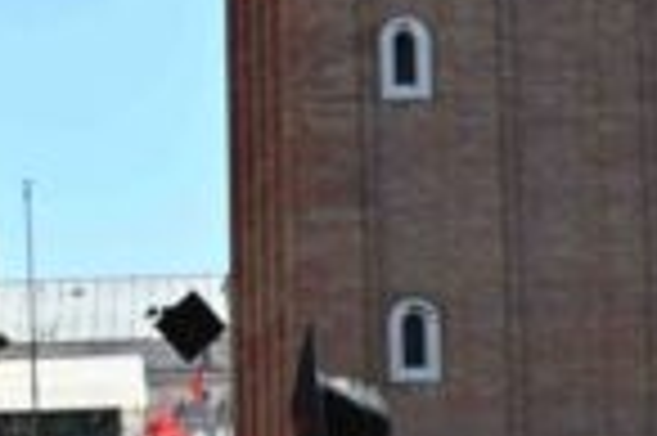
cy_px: 578
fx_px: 5378
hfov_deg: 6.7
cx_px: -806
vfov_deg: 4.6
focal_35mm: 295
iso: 100
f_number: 6.3
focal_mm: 56
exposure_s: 1/400
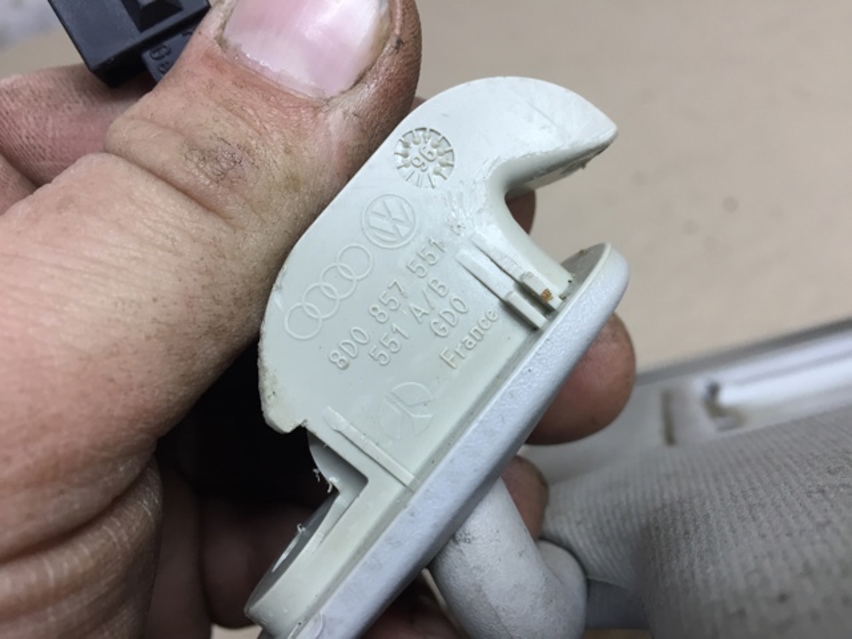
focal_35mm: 29
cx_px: 426
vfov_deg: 48.2
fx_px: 714
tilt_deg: -47.9
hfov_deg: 61.7
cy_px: 320
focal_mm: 4.15
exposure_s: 1/33
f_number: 2.2
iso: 40
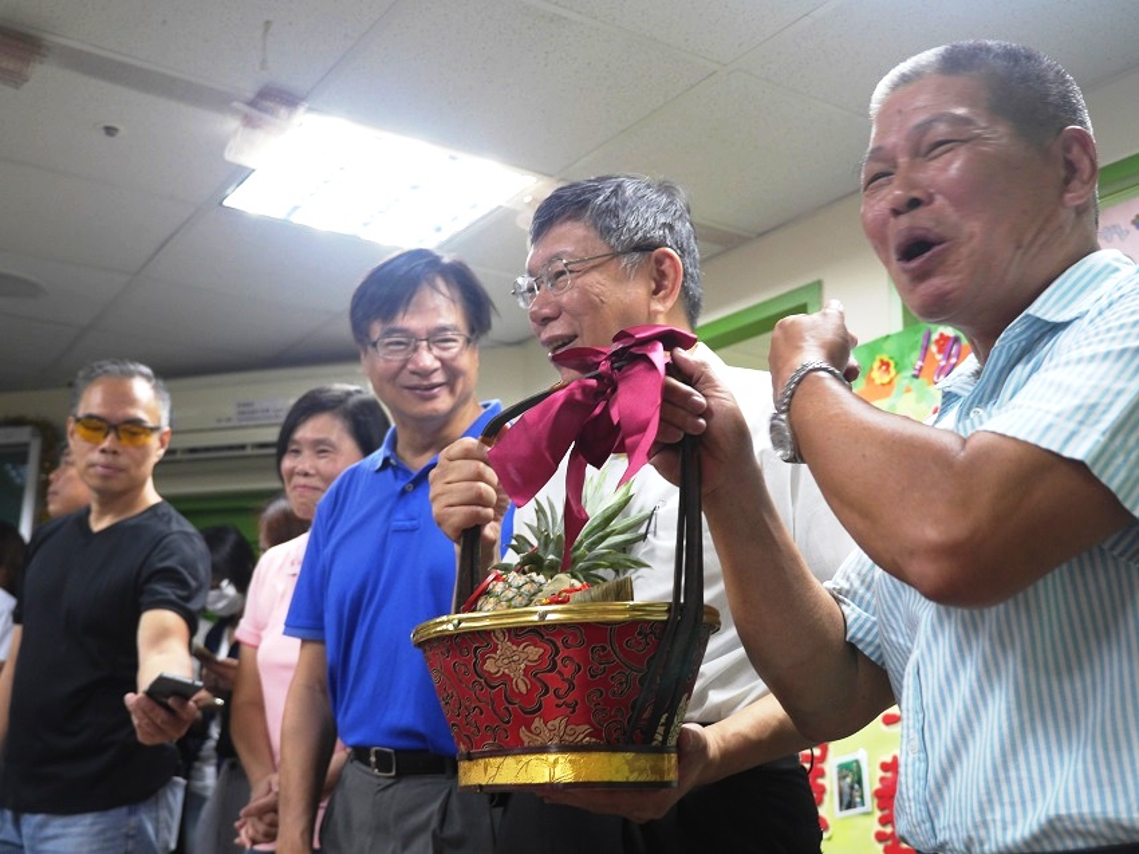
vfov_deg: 37.7
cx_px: 570
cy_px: 427
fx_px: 1250
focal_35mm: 38
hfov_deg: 49.0
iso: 500
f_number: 2.8
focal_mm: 19
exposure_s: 1/60
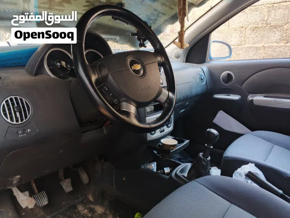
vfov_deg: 51.4
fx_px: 226
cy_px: 109
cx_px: 145
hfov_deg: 65.3
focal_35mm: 27
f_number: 1.6
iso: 950
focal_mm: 4.11
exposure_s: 1/33.3
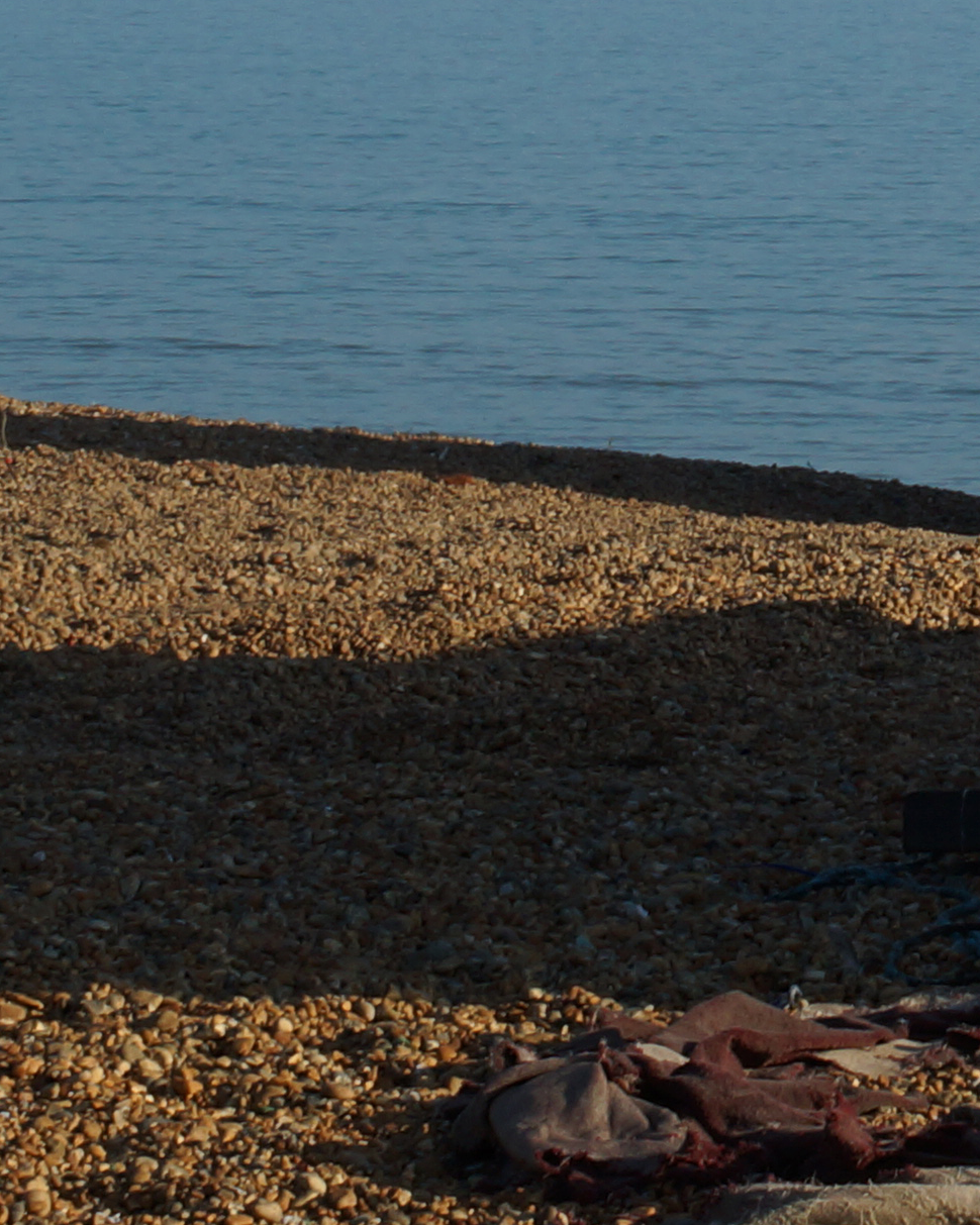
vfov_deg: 9.5
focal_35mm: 195
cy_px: -783
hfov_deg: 7.6
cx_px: 2051
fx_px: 7072
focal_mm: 28
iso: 100
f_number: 11
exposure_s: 1/200
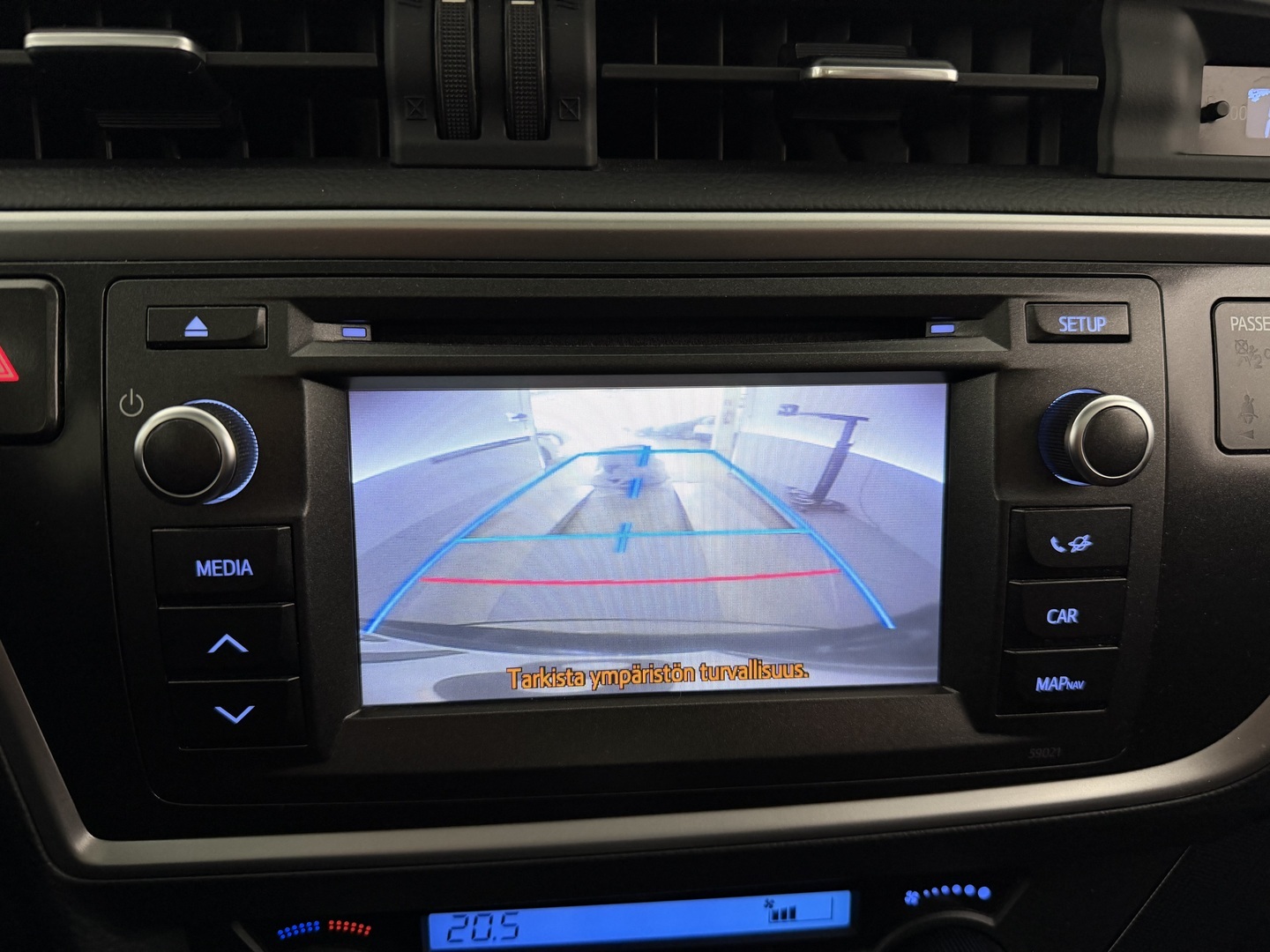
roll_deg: -0.7
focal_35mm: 24
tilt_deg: -17.9
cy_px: 476
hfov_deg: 71.6
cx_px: 635
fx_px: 881
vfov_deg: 56.8
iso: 200
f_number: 1.78
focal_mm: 6.76
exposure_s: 1/50
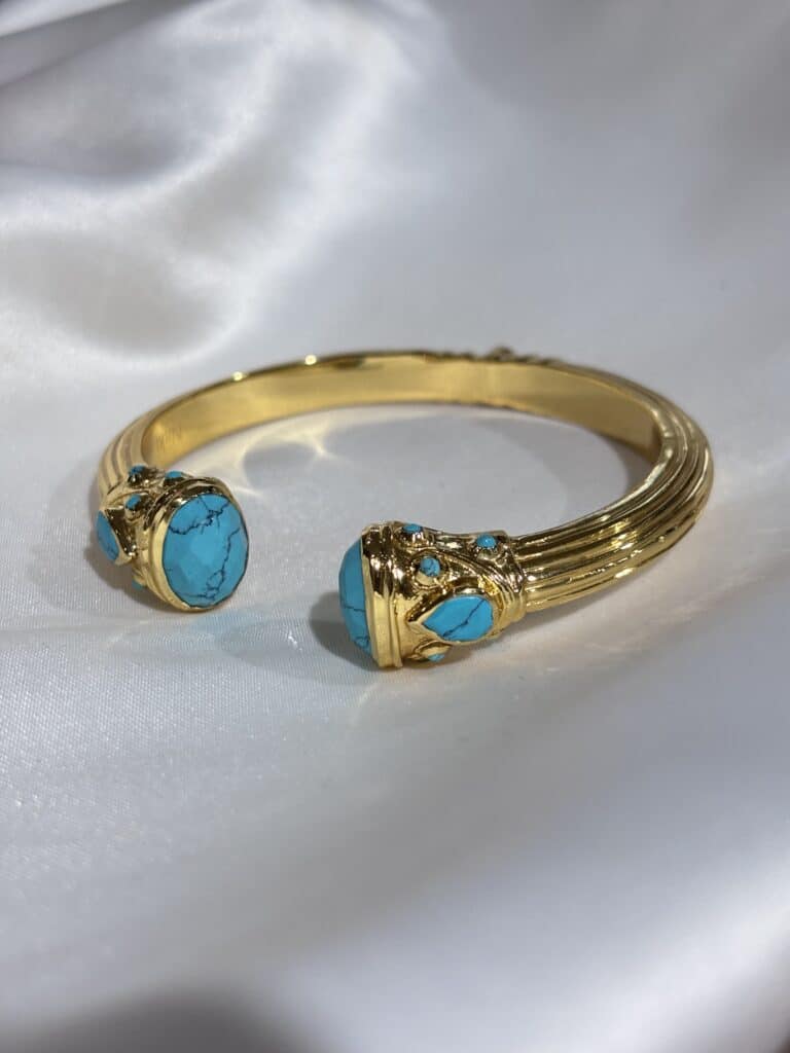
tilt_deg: -39.8
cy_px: 526
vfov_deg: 36.8
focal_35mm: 52
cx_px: 395
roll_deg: +5.1
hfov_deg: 28.0
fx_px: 1582
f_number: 1.6
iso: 32
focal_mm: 5.96
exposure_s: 1/178
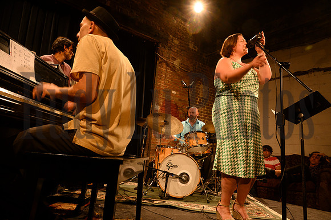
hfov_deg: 73.8
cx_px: 166
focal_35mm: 24
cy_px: 110
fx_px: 221
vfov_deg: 53.1
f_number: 9
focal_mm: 24
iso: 1100
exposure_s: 1/15
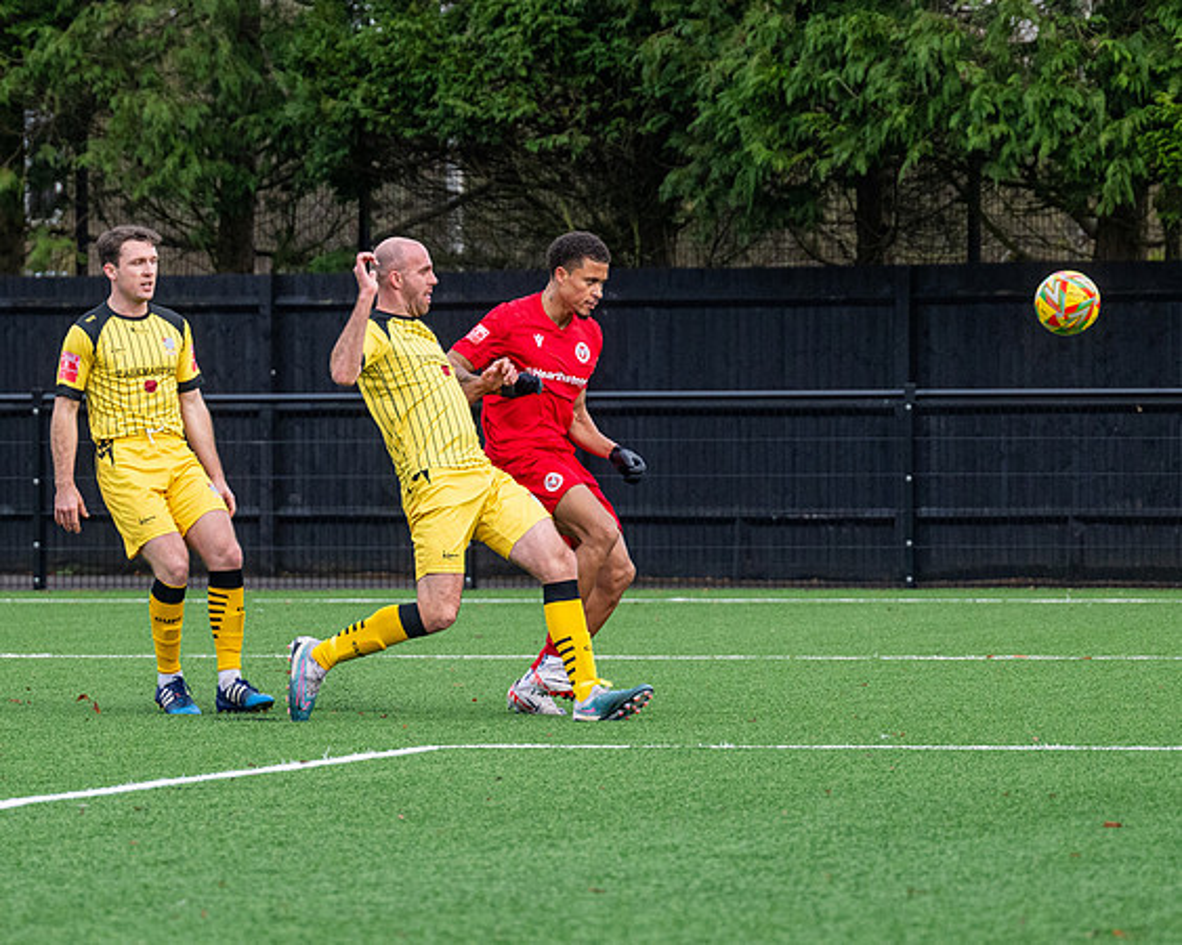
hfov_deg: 6.6
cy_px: 444
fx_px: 10316
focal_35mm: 295
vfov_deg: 5.2
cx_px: 504
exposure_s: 1/1600
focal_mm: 145
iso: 800
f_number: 4
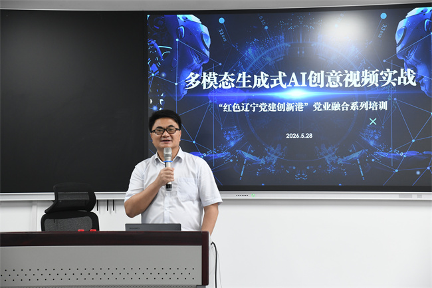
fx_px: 1020
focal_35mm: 85
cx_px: 216
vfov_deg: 16.1
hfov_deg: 23.9
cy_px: 144
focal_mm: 85
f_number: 6.3
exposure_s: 1/80
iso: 1600
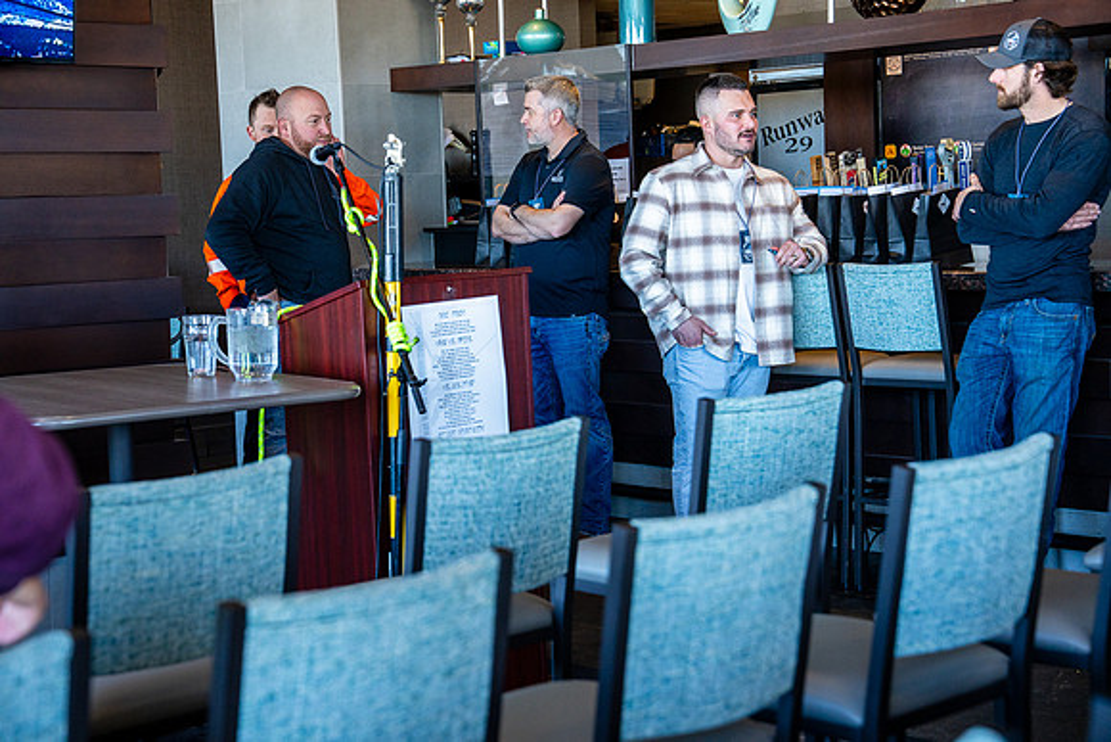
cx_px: 556
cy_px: 371
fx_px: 2161
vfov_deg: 19.5
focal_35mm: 70
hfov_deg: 28.8
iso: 800
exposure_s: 1/160
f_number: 4.5
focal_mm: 70
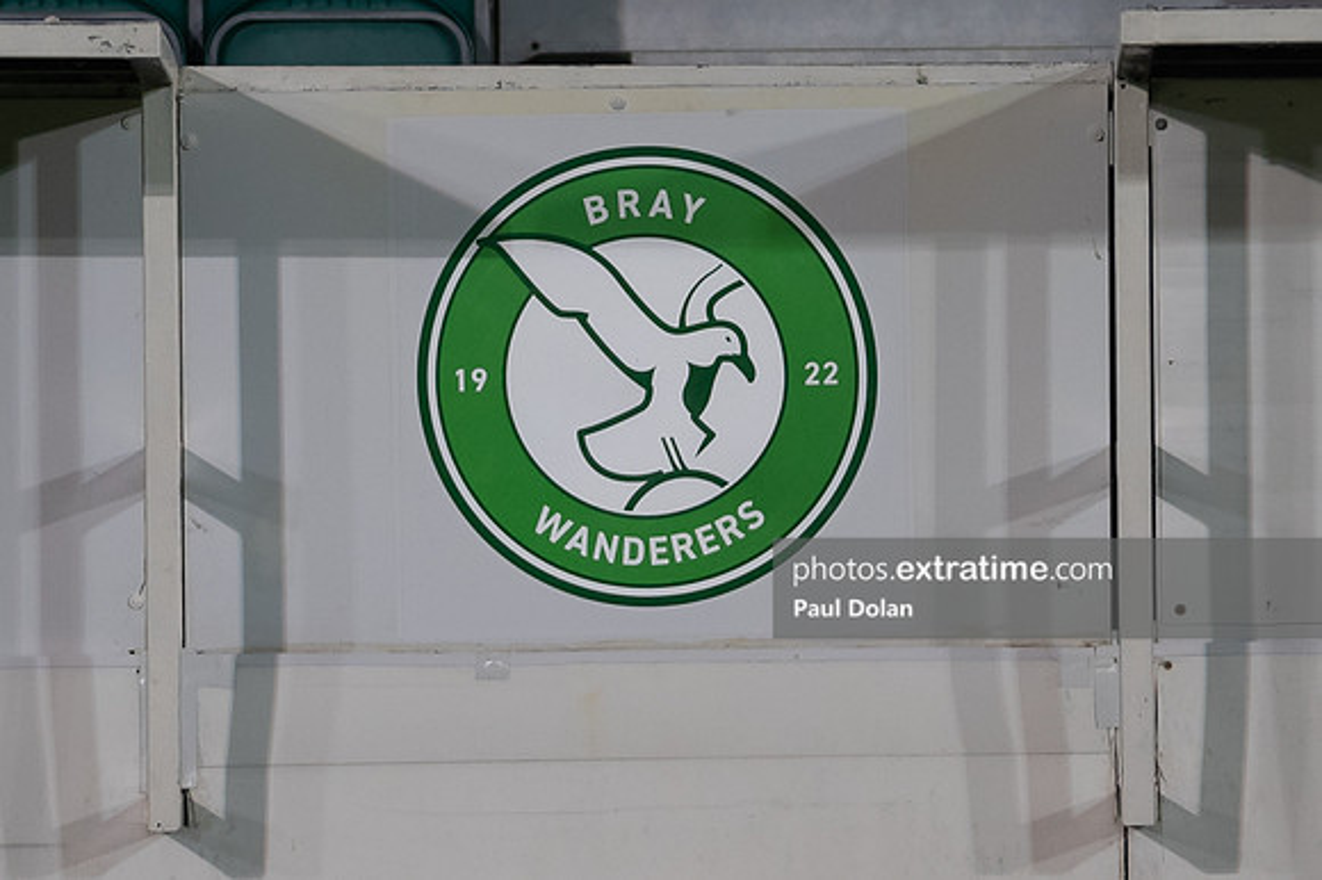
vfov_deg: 1.4
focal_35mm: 956
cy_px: 315
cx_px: 609
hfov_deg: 2.2
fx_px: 35077
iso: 800
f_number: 2.8
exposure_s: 1/200
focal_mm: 300
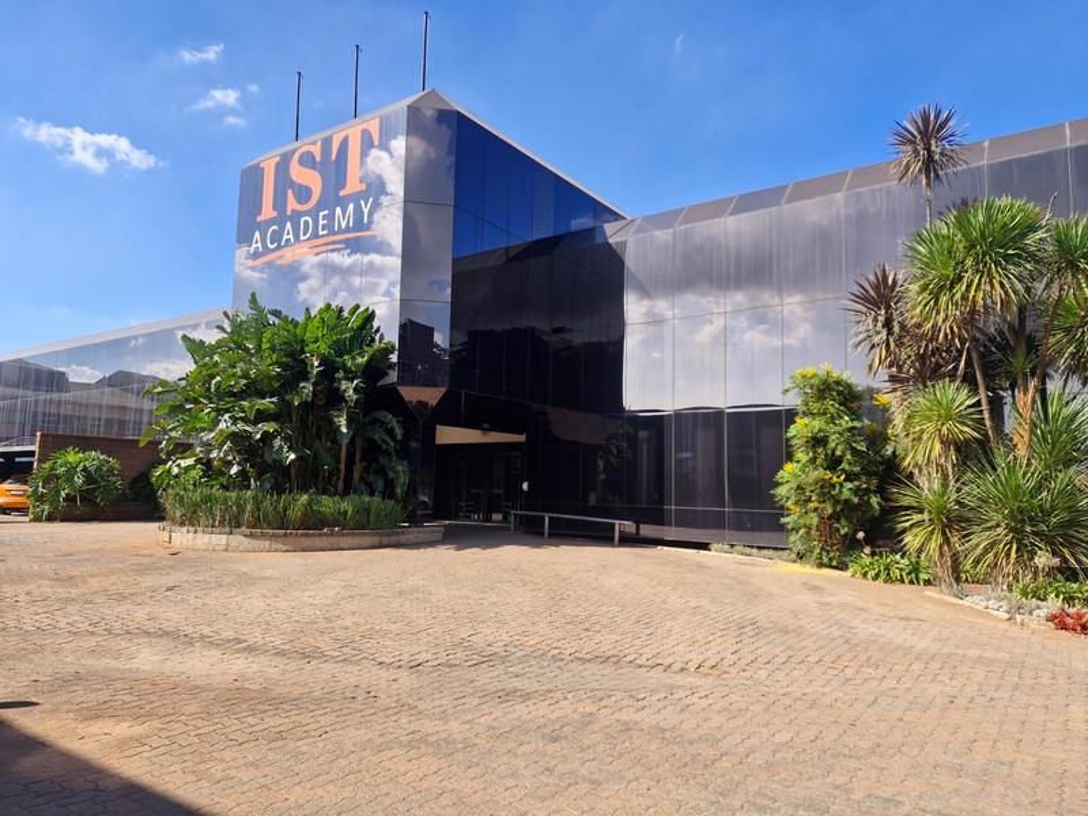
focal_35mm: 23
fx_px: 723
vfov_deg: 58.9
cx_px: 544
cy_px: 408
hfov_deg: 73.9
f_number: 1.8
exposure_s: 1/936
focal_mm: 5.54
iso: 50
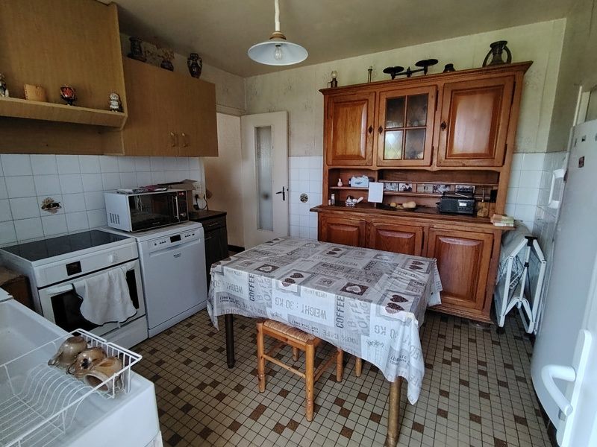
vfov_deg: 74.7
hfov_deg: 91.0
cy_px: 224
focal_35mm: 17
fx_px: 293
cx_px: 298
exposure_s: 1/50
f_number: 2.2
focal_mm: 1.42
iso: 146
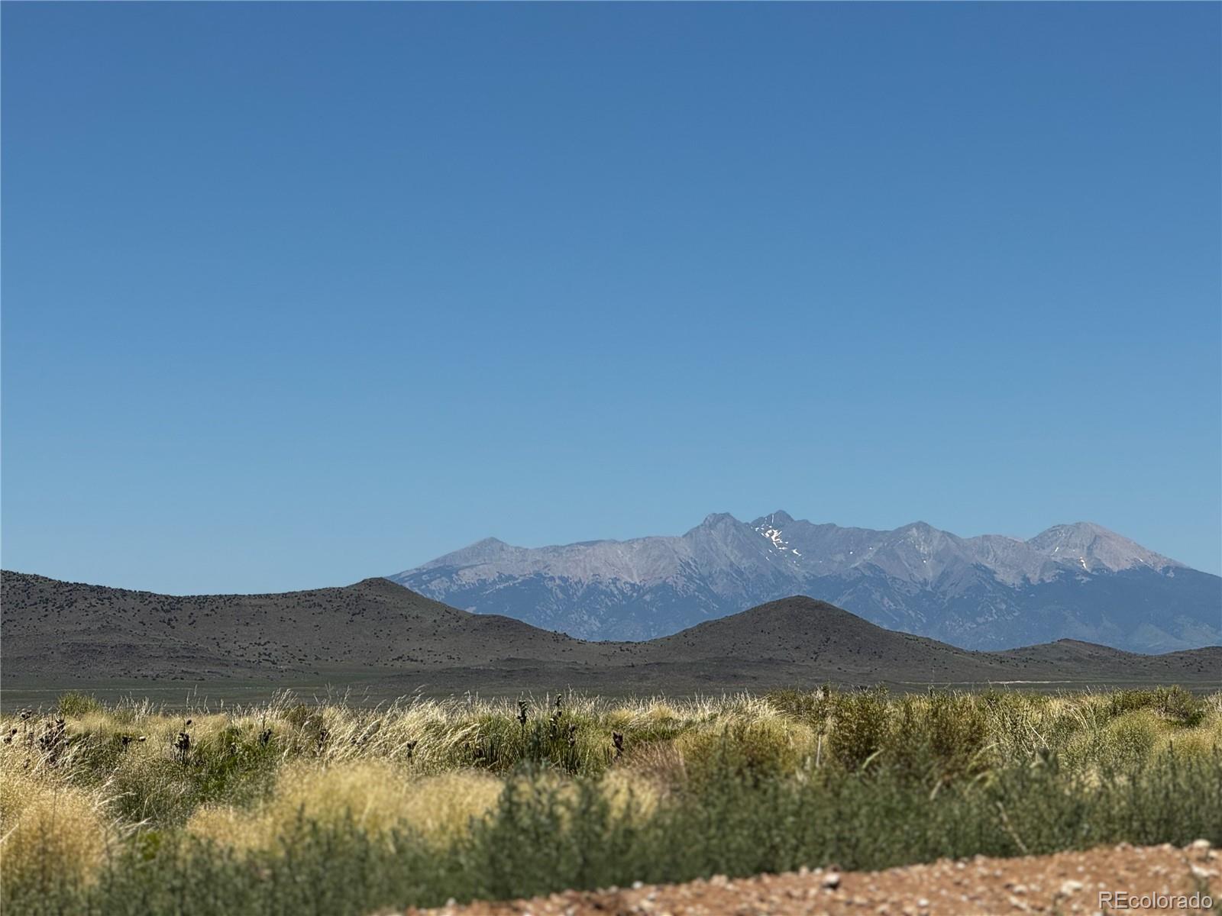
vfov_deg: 12.3
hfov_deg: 16.4
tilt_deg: +2.8
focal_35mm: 120
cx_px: 611
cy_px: 458
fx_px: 4236
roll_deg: +0.1
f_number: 2.8
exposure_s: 1/2212
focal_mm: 15.66
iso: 50
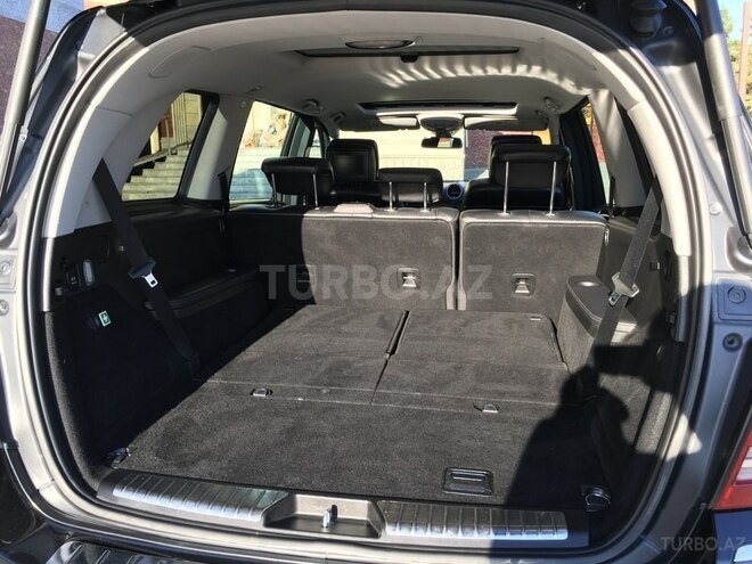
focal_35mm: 29
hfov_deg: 61.7
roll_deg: +0.3
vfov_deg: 48.2
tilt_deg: -10.0
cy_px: 282
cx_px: 376
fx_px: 630
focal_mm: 4.15
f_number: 2.2
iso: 25
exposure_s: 1/126
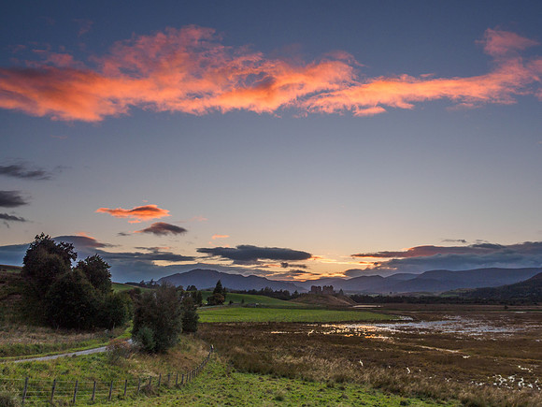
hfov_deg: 60.4
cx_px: 331
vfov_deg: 47.4
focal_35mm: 29
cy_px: 158
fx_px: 460
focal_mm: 12
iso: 200
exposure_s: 1/60
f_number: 7.1
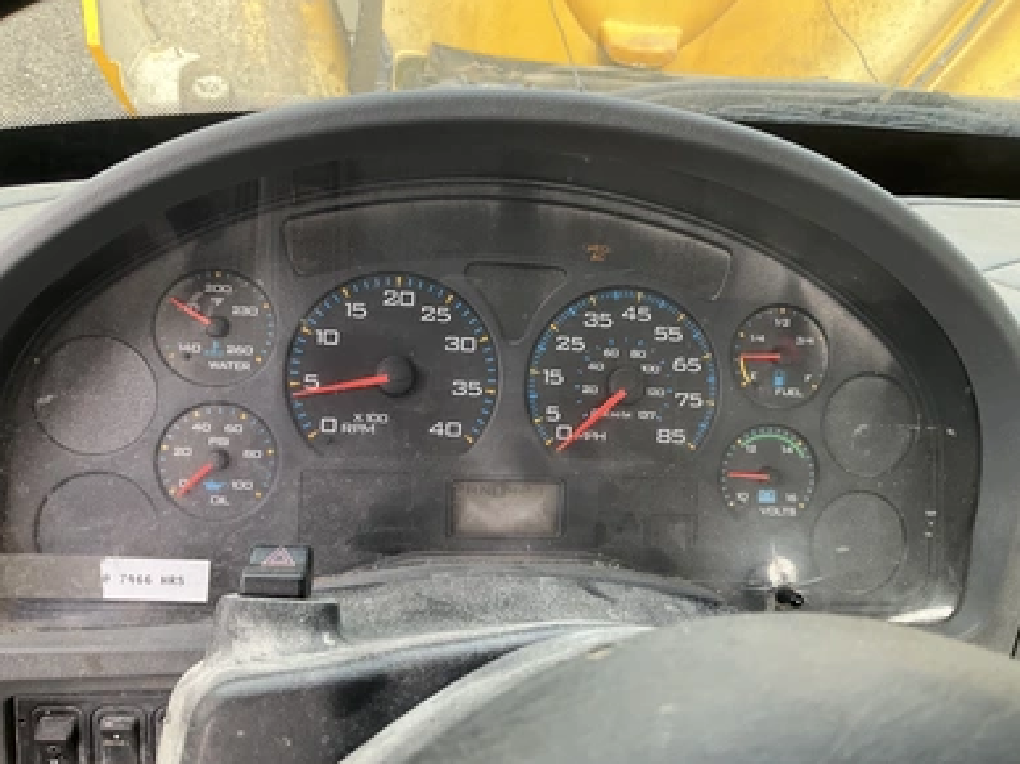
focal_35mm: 30
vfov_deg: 46.8
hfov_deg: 60.0
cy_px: 393
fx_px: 884
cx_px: 524
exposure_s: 1/122
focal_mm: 3
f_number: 1.8
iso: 32
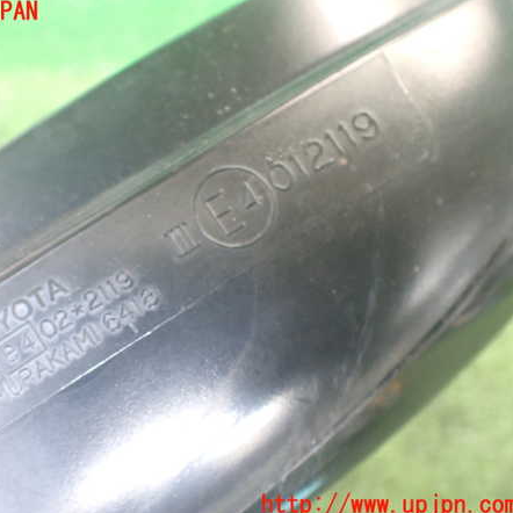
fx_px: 604
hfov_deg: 45.4
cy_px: 259
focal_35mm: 36
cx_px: 175
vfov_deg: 46.0
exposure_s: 1/40
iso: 800
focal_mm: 5.4
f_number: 2.3
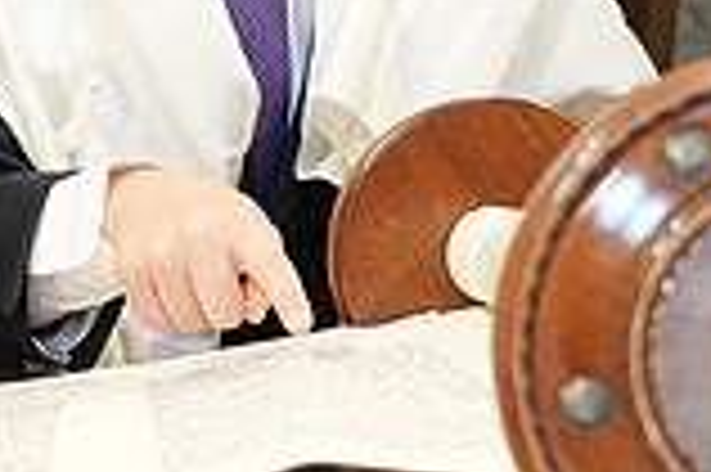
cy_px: 124
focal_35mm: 110
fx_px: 2170
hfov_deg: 18.4
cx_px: 135
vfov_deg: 12.4
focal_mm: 30
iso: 640
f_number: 4
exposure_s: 1/80
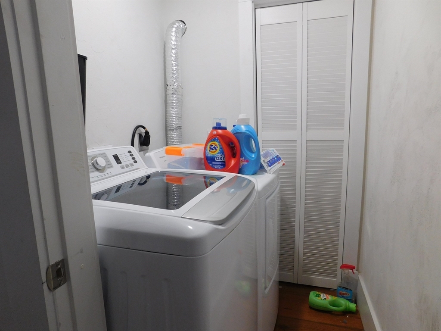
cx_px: 220
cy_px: 166
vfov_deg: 58.9
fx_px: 293
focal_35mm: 23
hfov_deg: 73.9
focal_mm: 4
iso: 200
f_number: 3
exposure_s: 1/30
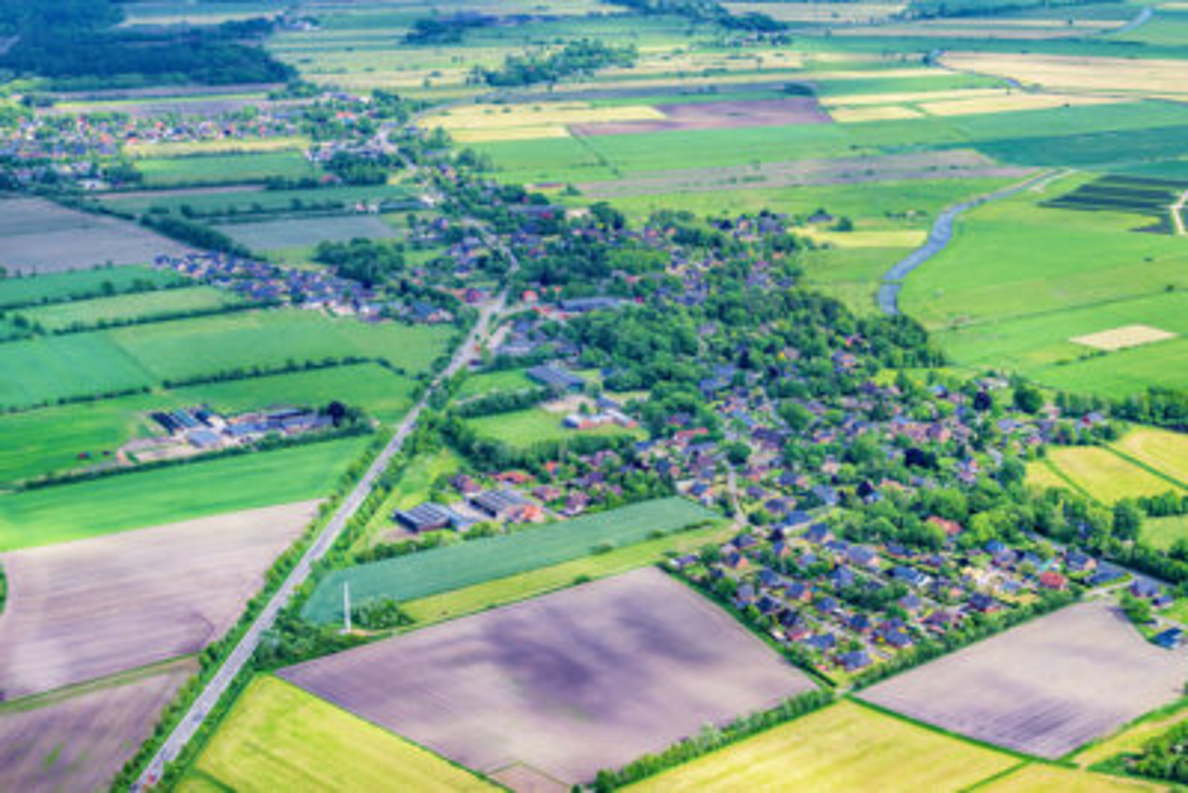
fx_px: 2311
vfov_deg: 19.5
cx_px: 594
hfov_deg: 28.8
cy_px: 396
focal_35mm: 70
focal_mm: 70
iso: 320
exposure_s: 1/500
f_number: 8
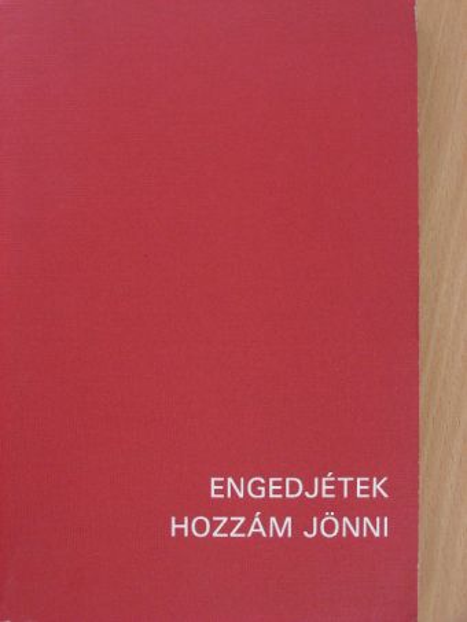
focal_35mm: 63
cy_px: 311
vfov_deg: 30.7
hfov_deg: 23.3
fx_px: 1133
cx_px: 234
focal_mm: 10.5
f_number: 3.5
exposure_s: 1/14
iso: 100
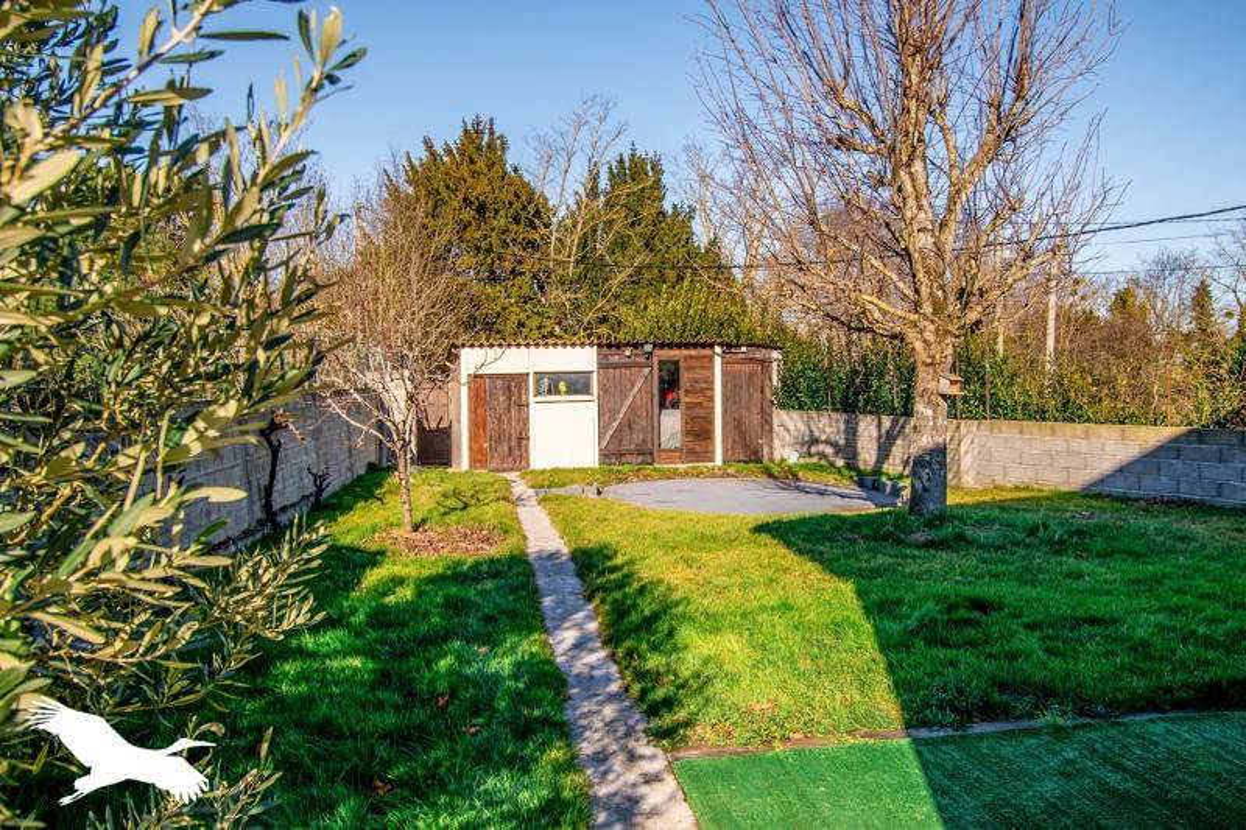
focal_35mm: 30
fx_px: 1038
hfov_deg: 61.9
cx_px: 623
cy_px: 415
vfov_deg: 43.6
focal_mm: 20
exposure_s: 1/500
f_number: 8
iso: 200
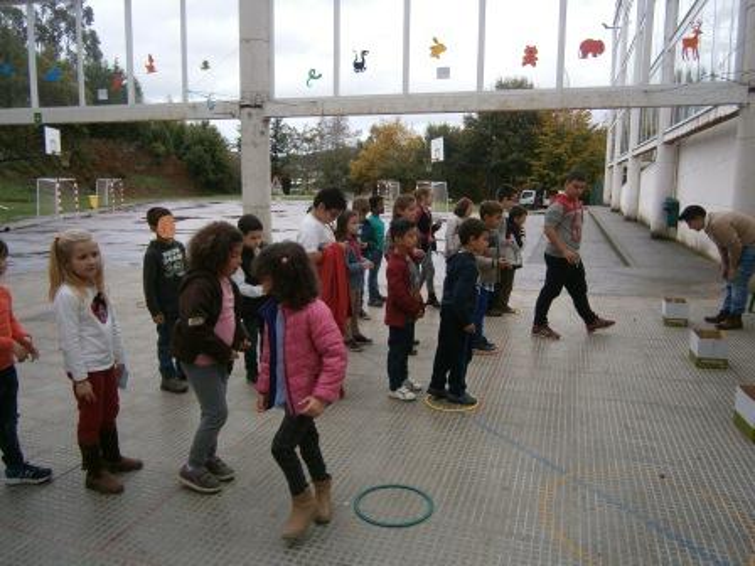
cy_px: 283
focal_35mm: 26
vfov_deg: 53.1
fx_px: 567
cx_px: 378
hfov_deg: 67.3
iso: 80
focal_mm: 4.7
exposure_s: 1/320
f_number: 2.8
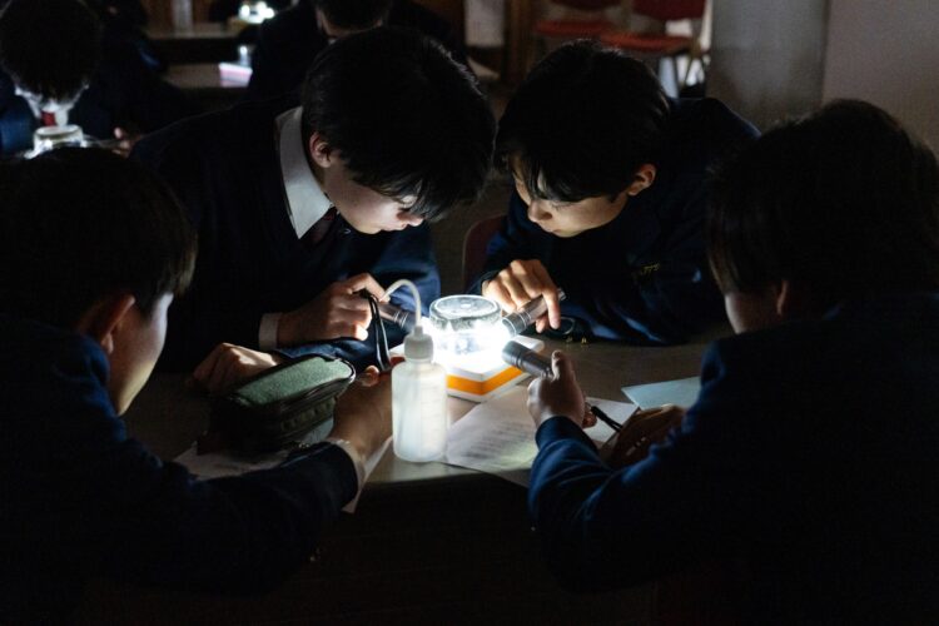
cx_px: 470
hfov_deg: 38.9
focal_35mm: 51
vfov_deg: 26.5
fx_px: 1330
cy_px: 313
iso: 8000
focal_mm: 51
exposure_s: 1/125
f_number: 4
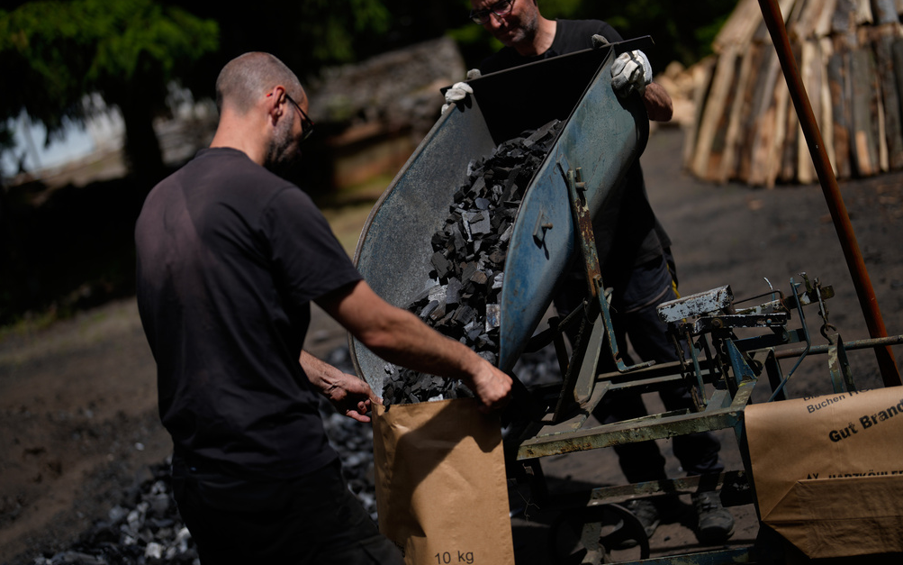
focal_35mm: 52
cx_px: 456
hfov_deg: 38.9
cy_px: 260
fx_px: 1280
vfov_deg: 24.9
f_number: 1.2
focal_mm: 50
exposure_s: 1/5000
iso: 50
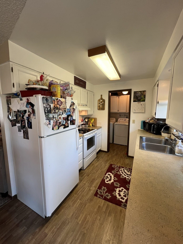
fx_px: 92
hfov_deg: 89.9
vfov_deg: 106.2
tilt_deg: -5.5
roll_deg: +0.9
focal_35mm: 13
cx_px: 92
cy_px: 122
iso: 125
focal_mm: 1.57
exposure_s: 1/60
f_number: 1.8
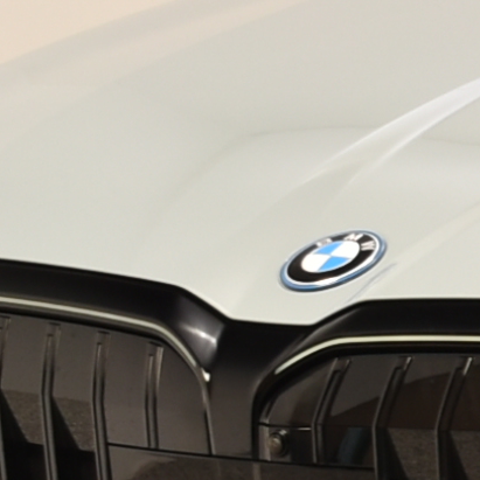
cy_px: 4
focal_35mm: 363
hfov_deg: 4.5
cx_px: 1742
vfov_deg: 4.8
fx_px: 5695
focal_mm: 26
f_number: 7.1
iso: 100
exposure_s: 1/200
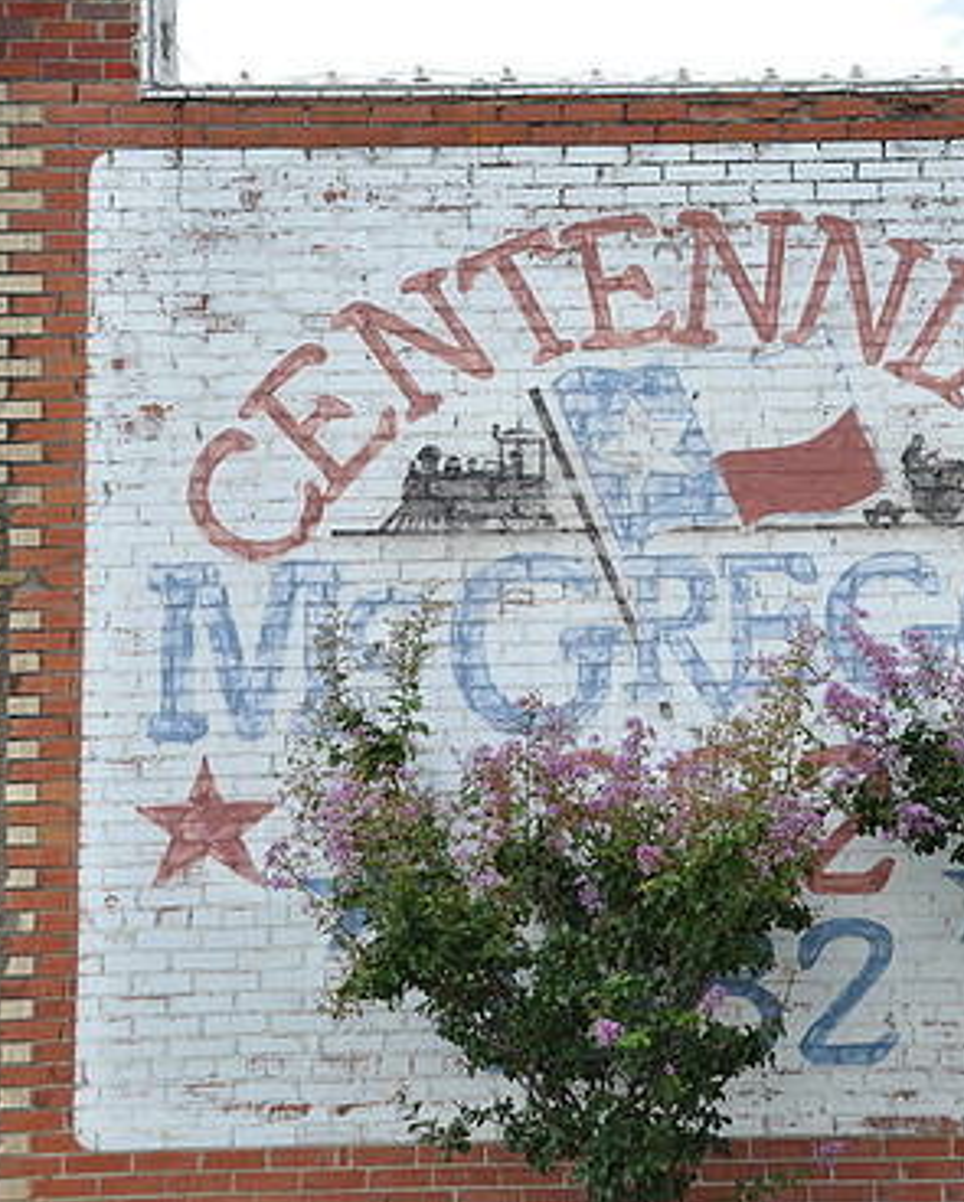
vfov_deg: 30.5
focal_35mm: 62
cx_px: 739
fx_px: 2208
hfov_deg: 24.3
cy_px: 606
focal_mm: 28
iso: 200
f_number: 6.3
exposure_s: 1/160
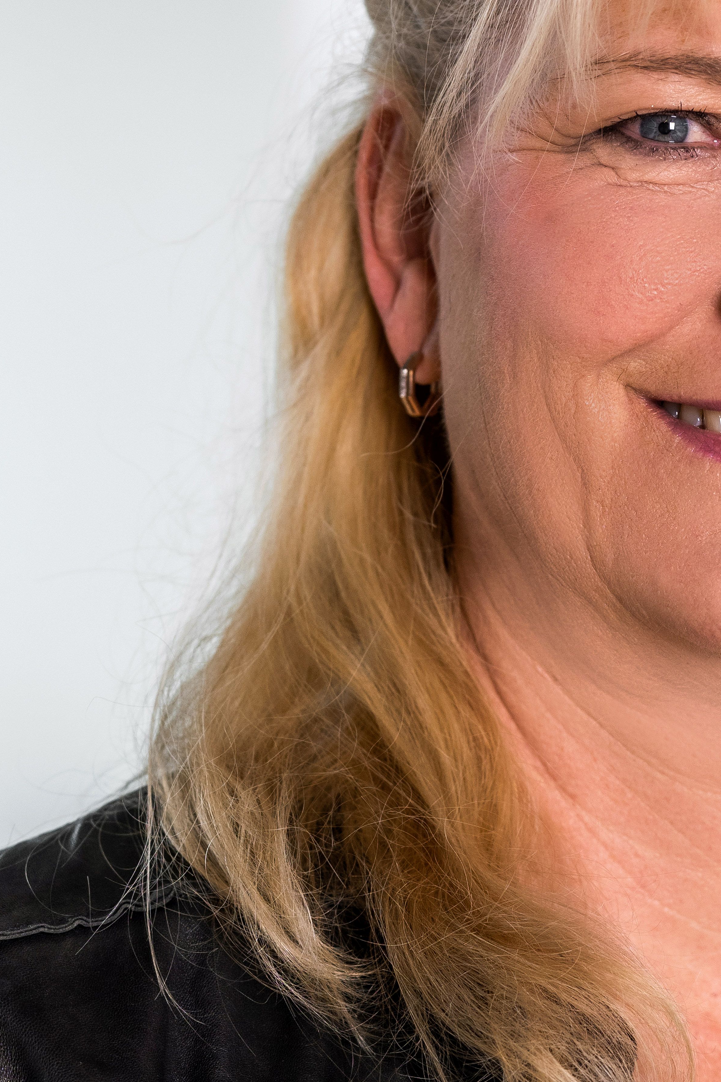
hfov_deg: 5.6
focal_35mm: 243
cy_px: 709
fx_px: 7300
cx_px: 745
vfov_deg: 8.5
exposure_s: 1/200
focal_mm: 105
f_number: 2.5
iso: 250
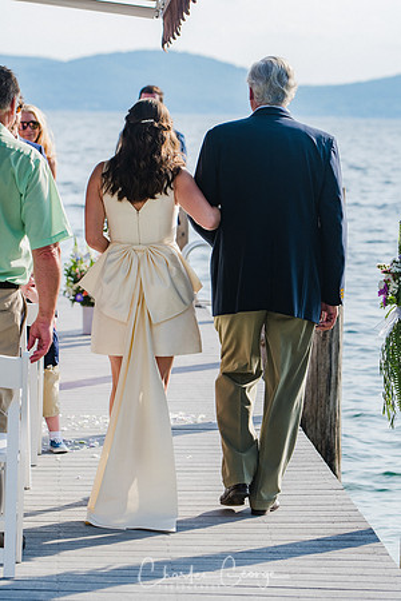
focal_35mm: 142
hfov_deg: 9.6
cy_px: 300
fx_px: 2381
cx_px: 200
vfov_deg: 14.4
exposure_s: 1/640
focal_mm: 95
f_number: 4
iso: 200
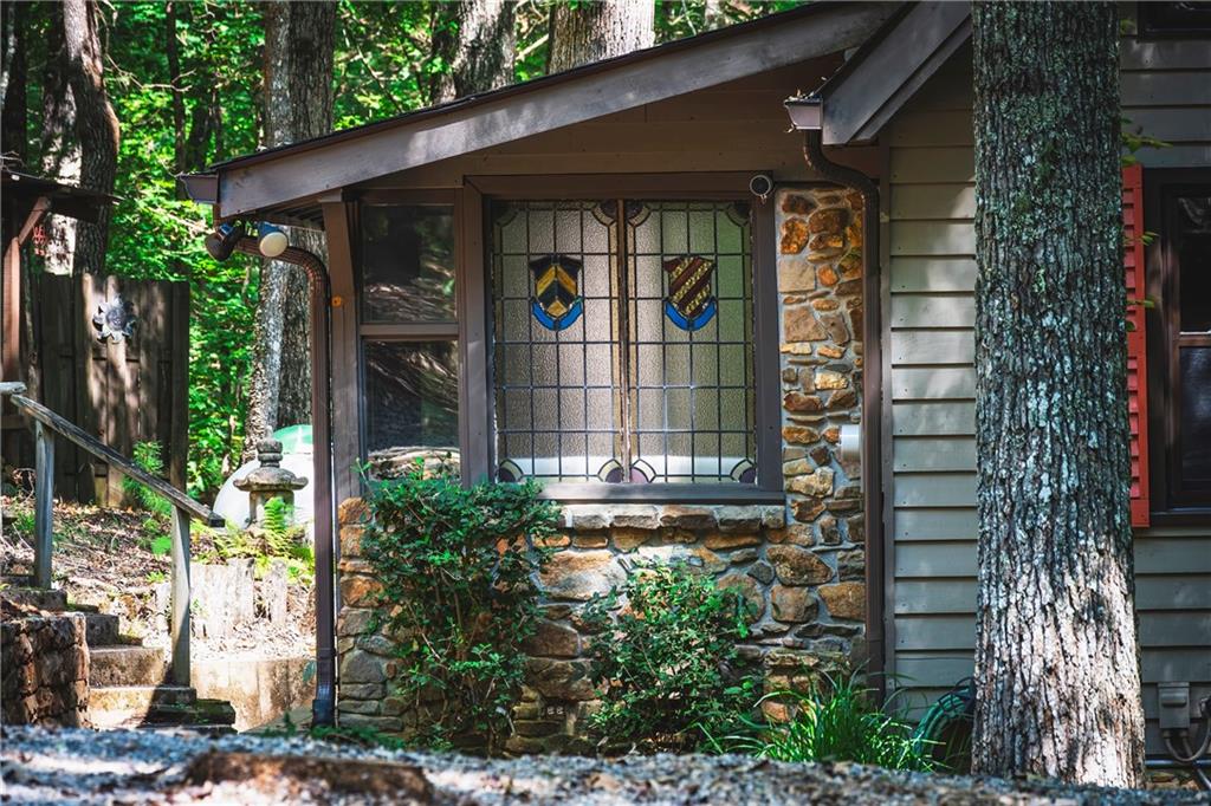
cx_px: 606
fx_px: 7969
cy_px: 403
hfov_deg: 8.7
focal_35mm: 237
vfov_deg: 5.8
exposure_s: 1/125
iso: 1400
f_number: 11
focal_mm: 237
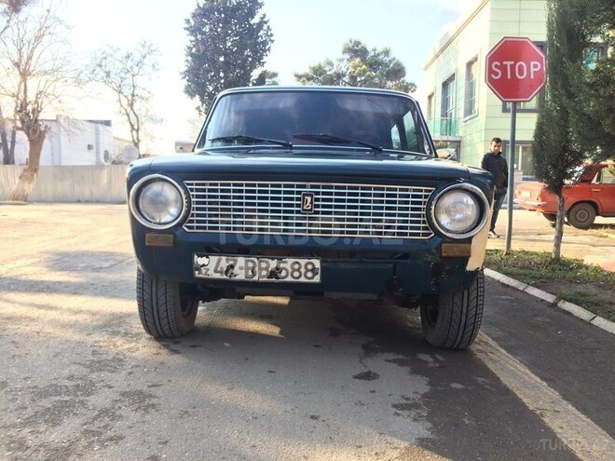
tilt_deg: -3.2
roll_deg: -0.8
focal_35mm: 29
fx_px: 515
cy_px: 230
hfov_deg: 61.7
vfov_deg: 48.2
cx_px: 308
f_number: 2.2
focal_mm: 4.15
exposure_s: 1/334
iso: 32
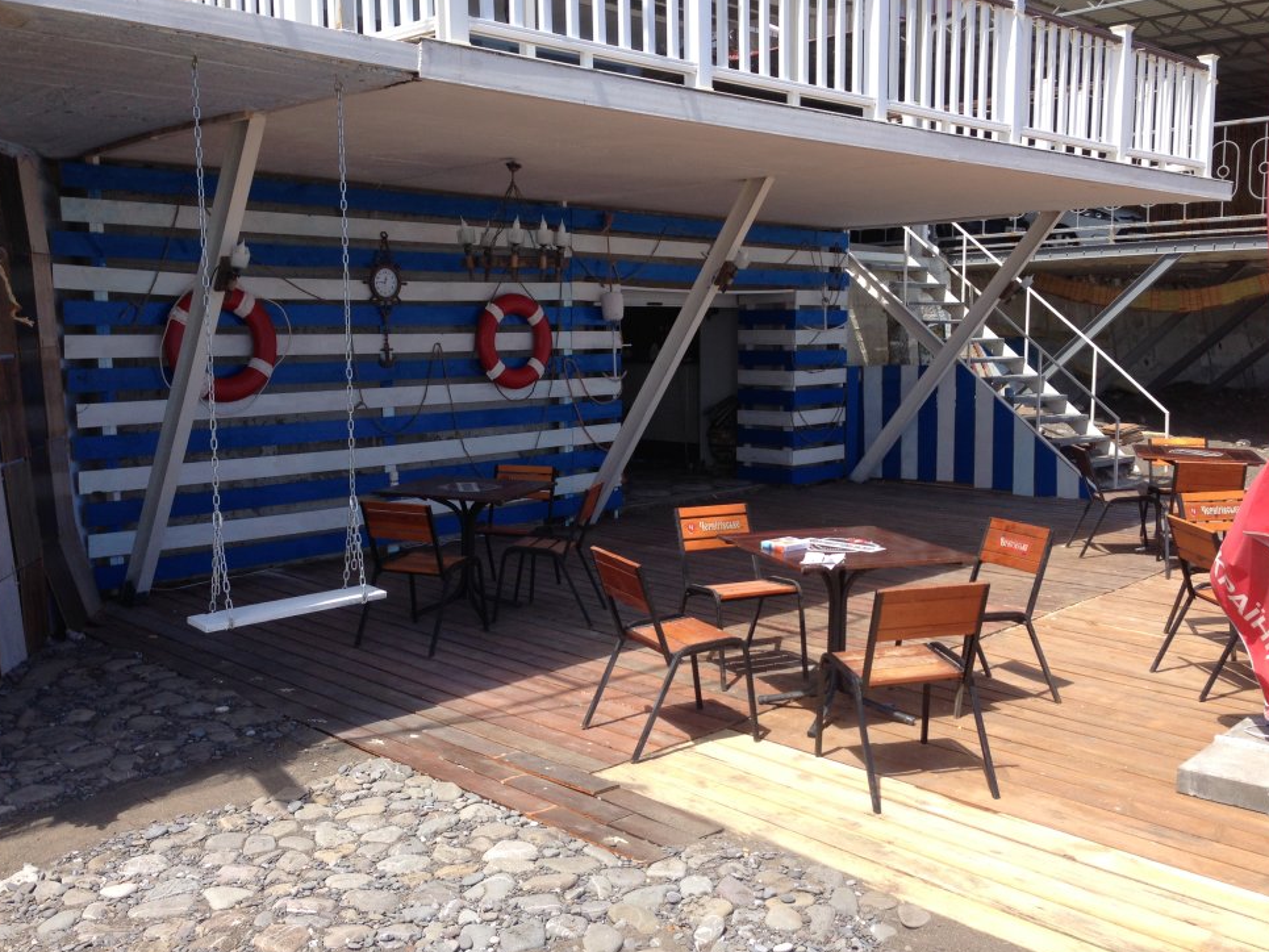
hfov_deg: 52.6
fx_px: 1283
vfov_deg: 40.7
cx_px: 633
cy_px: 463
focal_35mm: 35
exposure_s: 1/1063
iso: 50
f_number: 2.4
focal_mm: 4.12
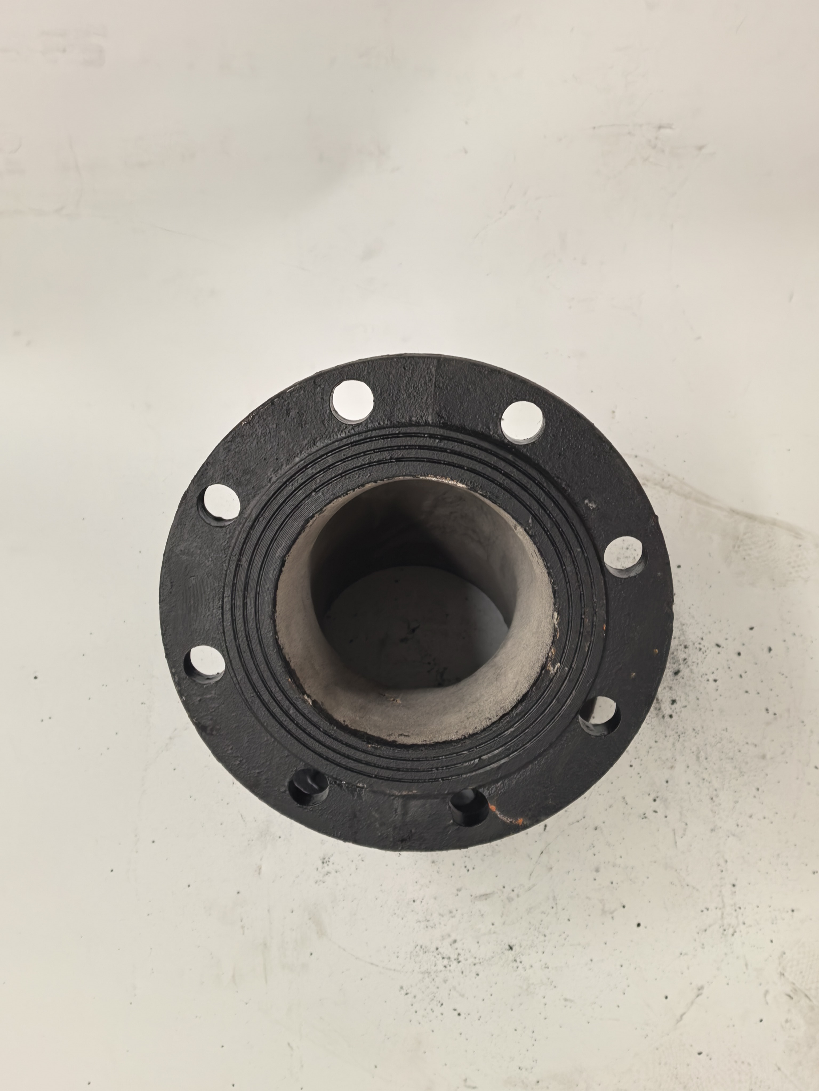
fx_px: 1199
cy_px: 546
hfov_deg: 37.7
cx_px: 410
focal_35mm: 38
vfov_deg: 49.0
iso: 160
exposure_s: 1/100
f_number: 2
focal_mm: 8.5
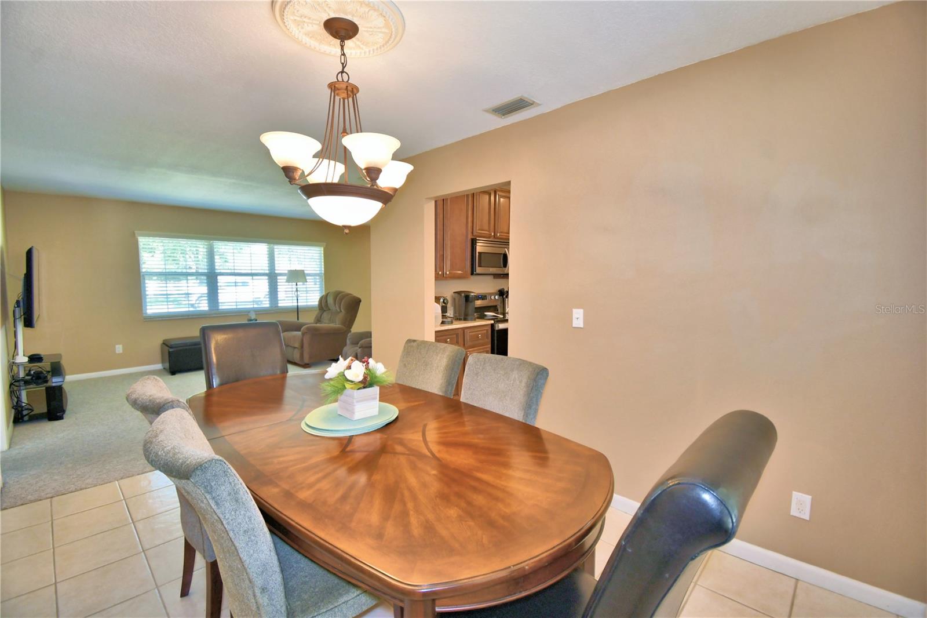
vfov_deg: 77.3
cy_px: 309
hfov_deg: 100.4
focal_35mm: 15
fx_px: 386
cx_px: 464
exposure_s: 1/30
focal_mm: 10
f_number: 4.5
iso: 220
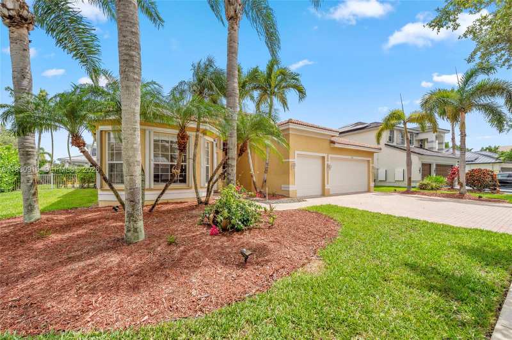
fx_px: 199
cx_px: 256
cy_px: 170
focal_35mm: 14
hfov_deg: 104.3
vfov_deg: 81.1
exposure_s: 1/2000
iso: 400
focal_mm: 14
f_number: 8
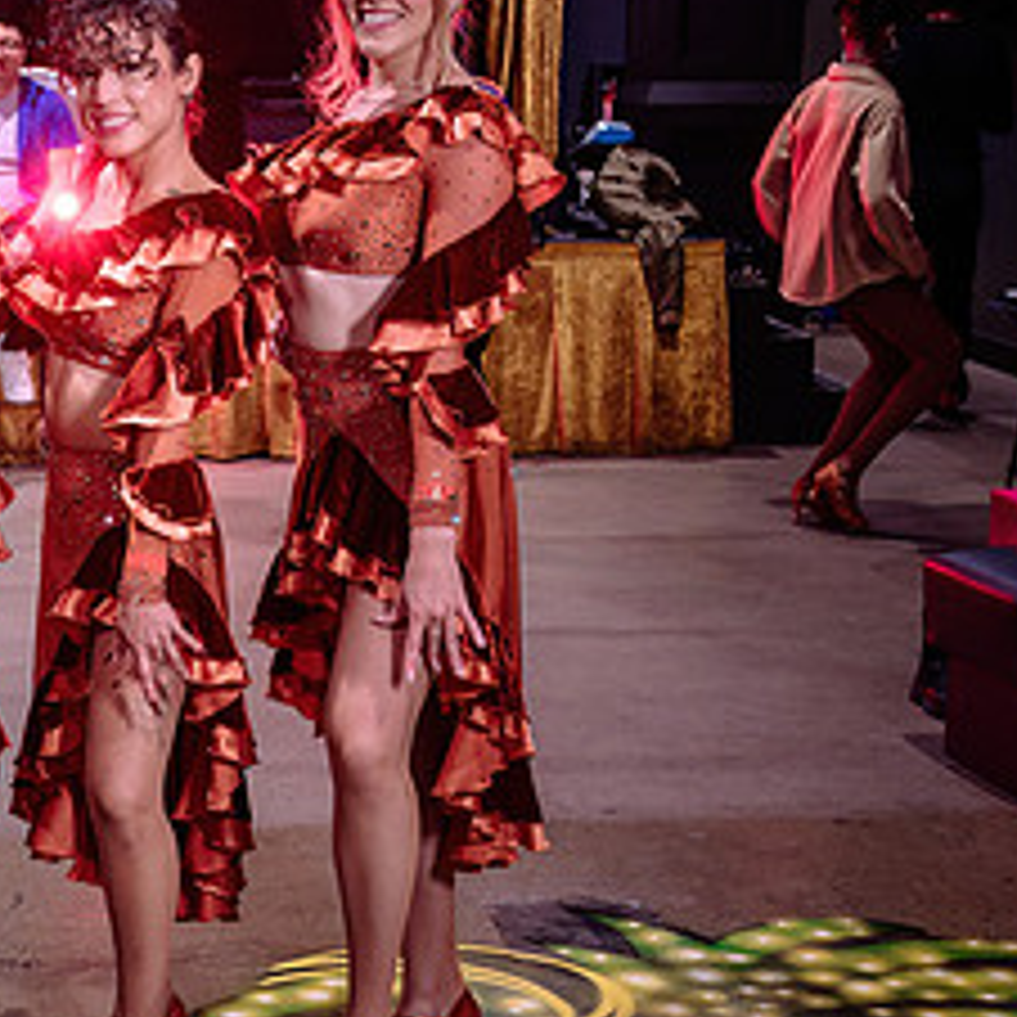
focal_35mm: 79
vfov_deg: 21.9
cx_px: 96
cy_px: 529
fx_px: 2626
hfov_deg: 21.4
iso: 1000
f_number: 4.5
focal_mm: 31.5
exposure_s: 1/60
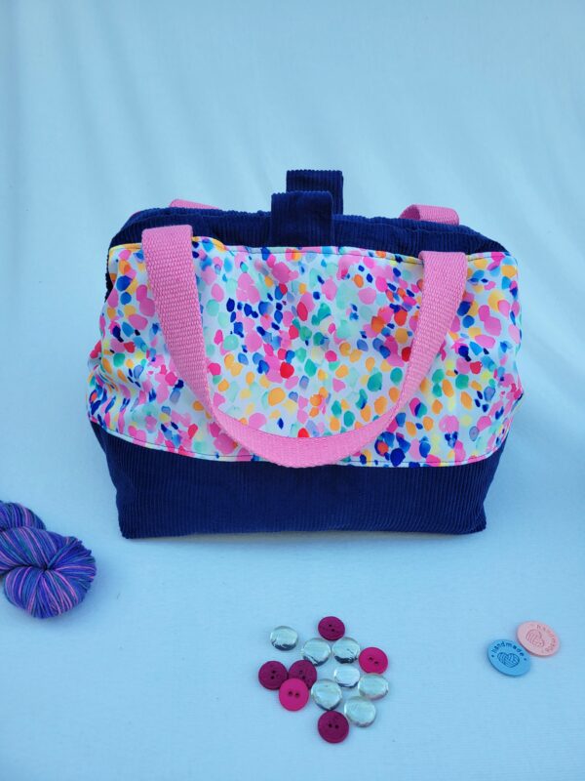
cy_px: 390
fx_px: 586
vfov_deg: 67.3
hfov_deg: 53.1
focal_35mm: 26
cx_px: 292
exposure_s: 1/179
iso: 40
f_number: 1.8
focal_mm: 5.4
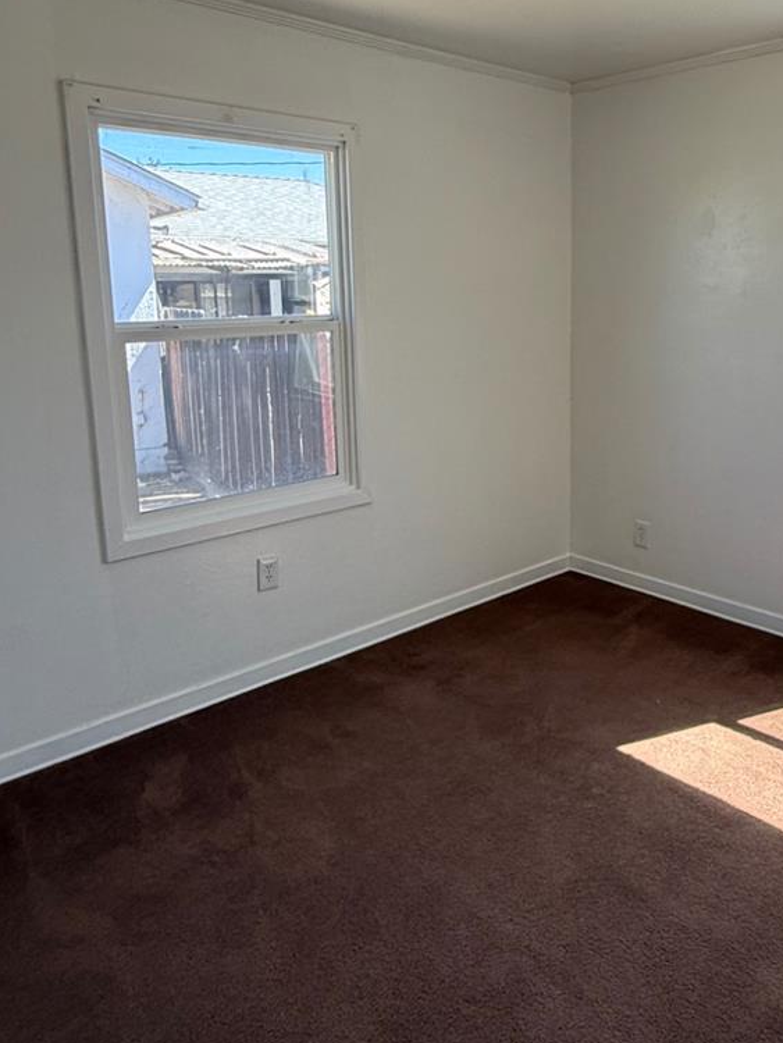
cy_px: 426
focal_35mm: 28
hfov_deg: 48.7
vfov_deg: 63.0
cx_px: 536
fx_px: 844
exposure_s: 1/152
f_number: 2.2
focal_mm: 2.22
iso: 64
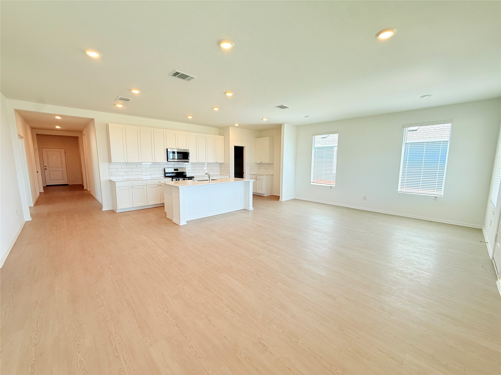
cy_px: 188
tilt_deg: -7.2
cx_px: 250
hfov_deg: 102.1
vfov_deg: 85.7
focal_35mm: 14
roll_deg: -1.0
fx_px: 203
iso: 64
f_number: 2.2
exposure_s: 1/145
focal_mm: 2.22
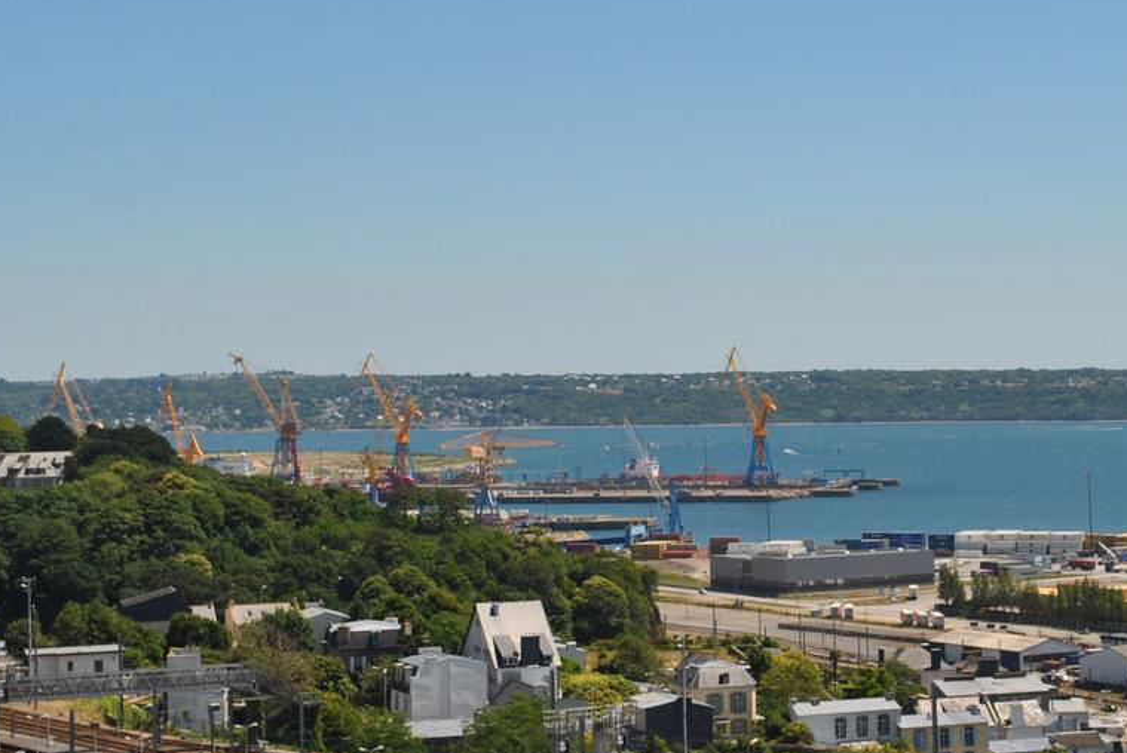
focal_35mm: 81
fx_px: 2537
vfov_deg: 16.8
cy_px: 250
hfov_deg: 25.0
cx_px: 719
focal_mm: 40
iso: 100
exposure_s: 1/320
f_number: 8
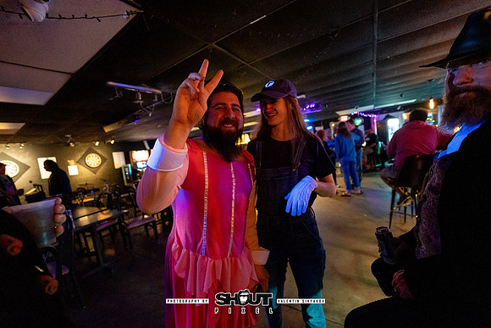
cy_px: 164
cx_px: 246
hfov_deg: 104.2
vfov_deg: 81.2
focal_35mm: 14
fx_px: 191
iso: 3200
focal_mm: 14
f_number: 2.8
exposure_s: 1/160
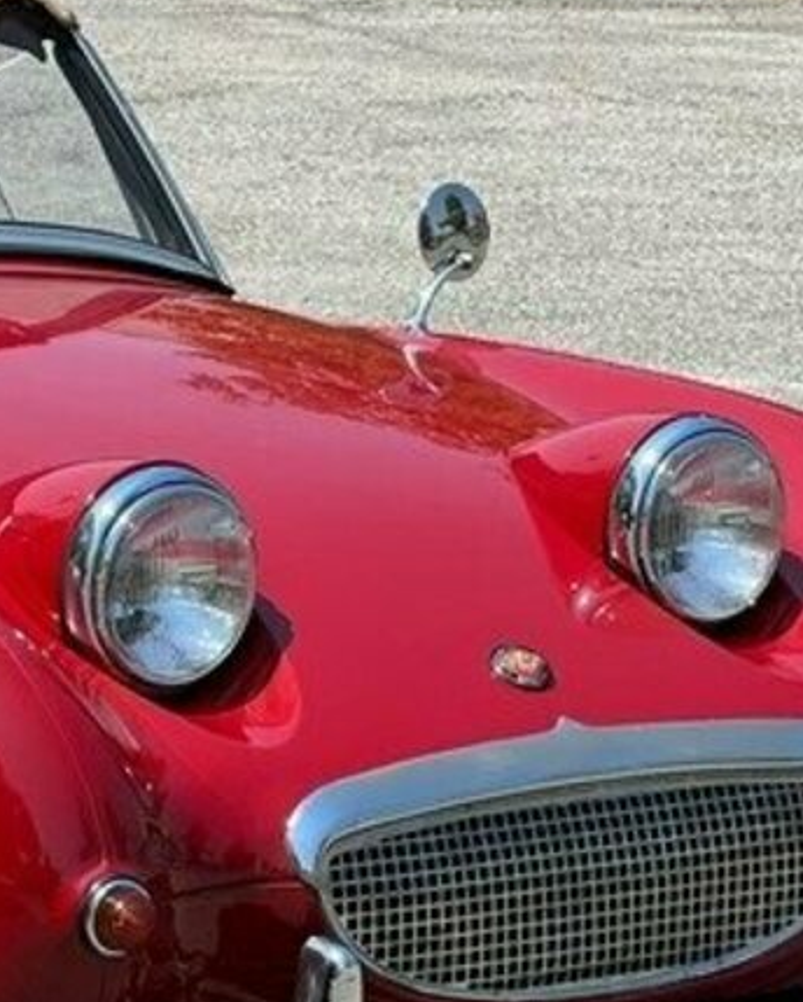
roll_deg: -0.2
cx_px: -182
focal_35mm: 210
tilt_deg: -8.1
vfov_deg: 9.2
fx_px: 6230
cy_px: 614
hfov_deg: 7.3
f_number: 2.8
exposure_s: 1/475
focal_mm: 9
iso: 32
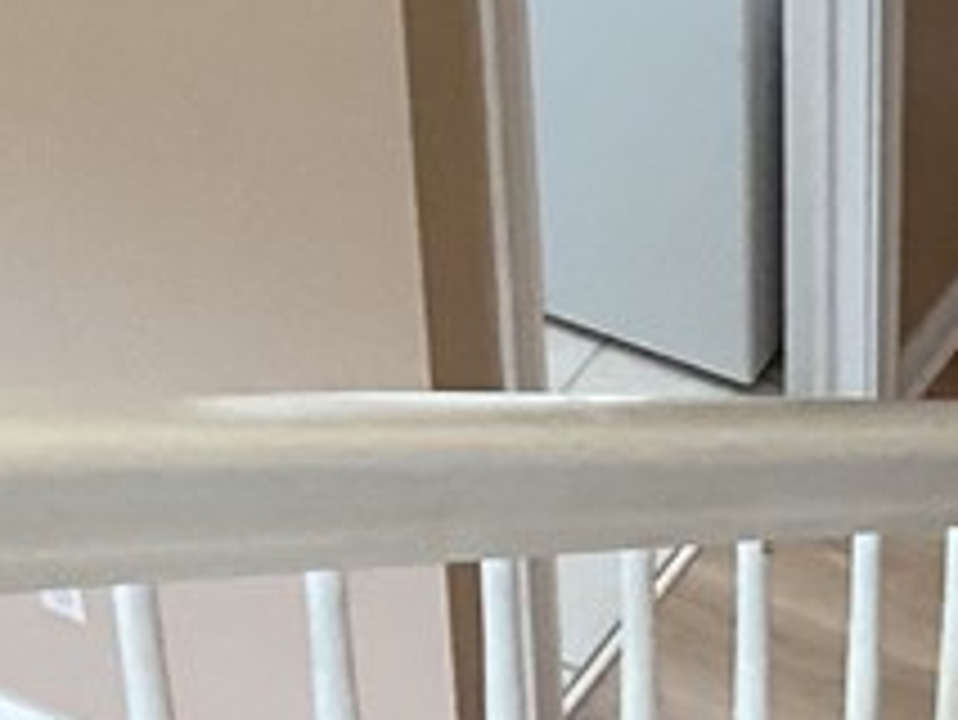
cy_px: -189
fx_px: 4126
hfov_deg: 13.2
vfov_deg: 9.8
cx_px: 774
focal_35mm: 149
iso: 160
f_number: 2.4
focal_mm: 3.3
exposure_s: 1/50
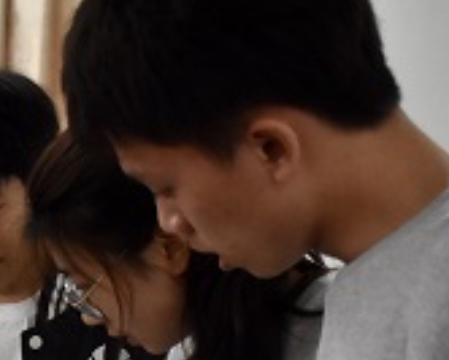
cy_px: 487
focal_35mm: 127
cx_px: -53
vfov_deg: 11.8
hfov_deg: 14.8
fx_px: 1683
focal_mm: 27
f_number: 4
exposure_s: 1/180
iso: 2000
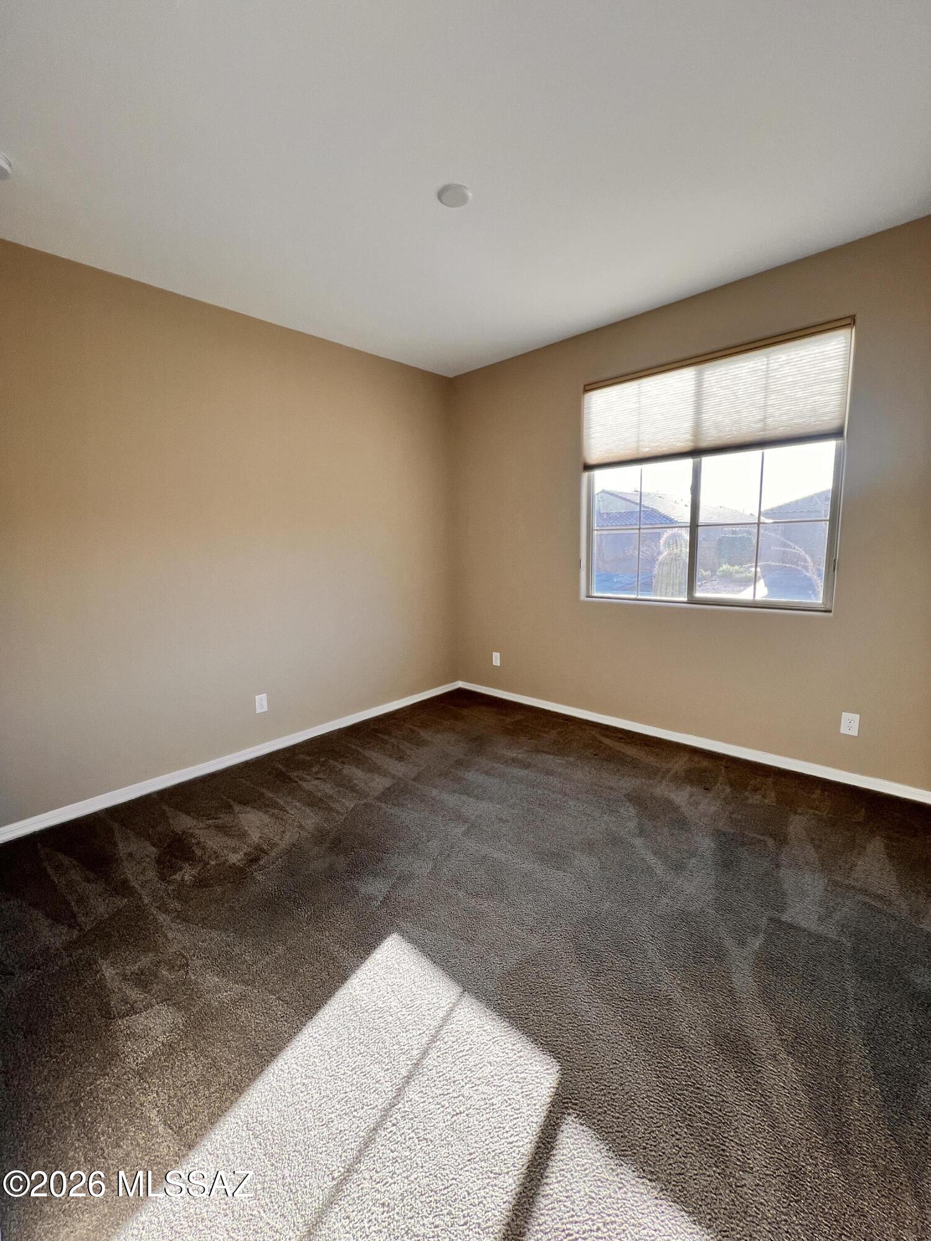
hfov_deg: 89.9
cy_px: 620
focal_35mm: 13
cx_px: 466
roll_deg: +1.6
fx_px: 466
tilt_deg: -8.1
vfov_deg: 106.2
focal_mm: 1.57
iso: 50
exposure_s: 1/120
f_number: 1.8
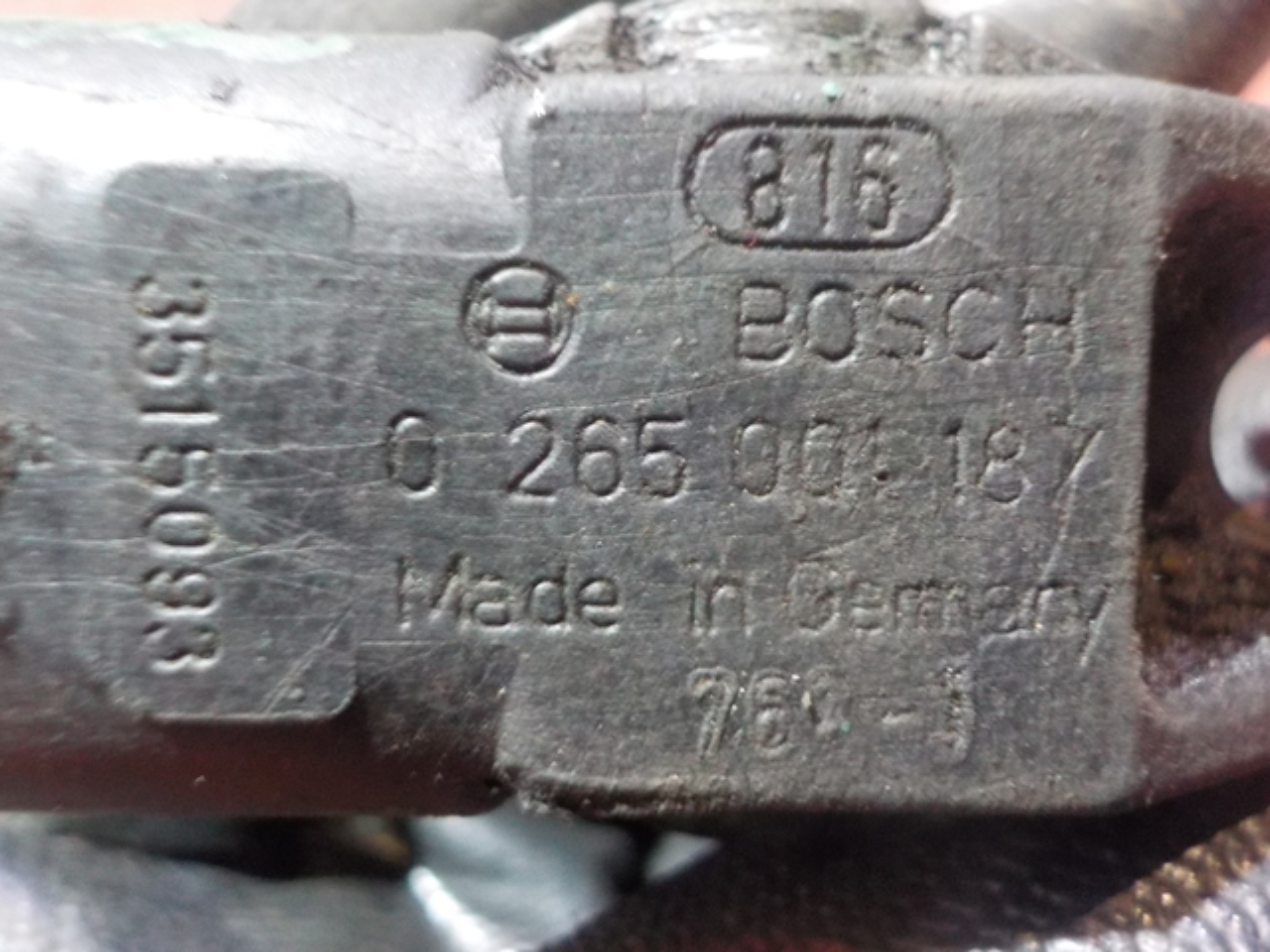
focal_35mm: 30
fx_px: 1101
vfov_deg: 46.8
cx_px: 635
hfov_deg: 60.0
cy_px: 476
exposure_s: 1/6
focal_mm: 4.1
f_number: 3.3
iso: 800
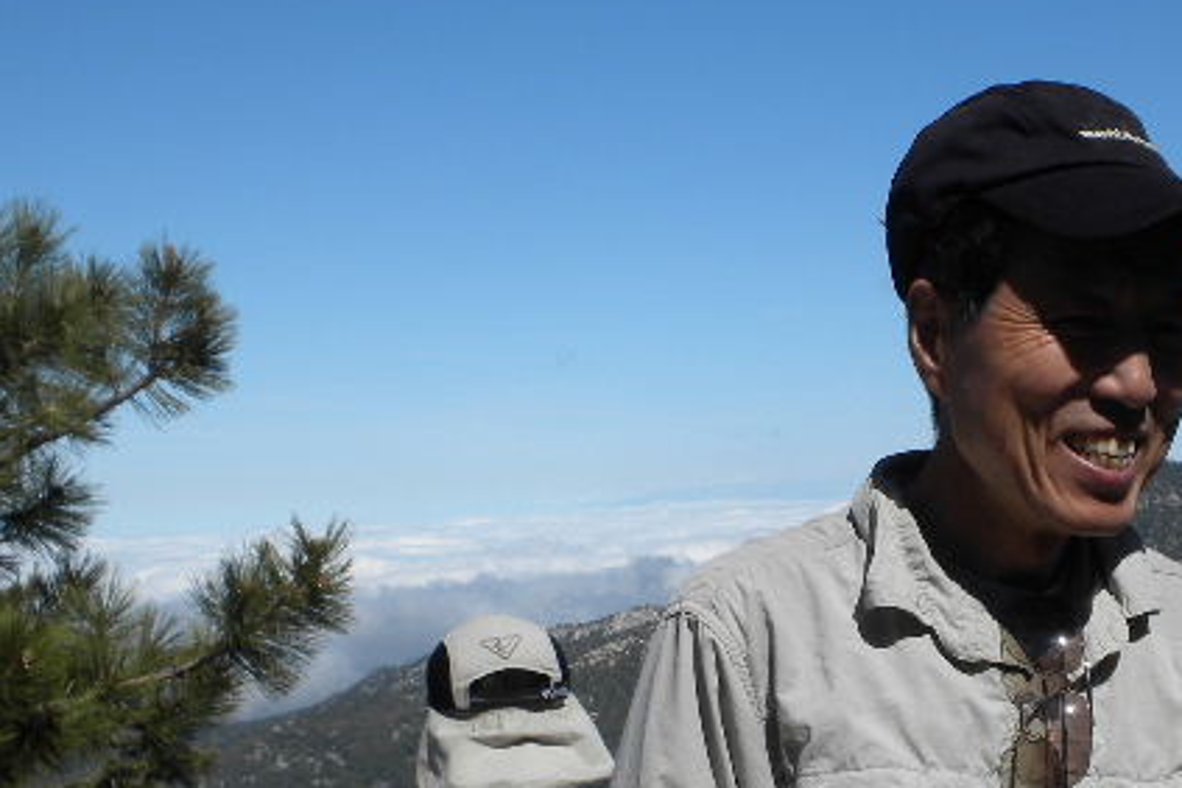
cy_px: 580
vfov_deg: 19.1
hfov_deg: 28.2
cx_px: 819
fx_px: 2331
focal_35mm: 71
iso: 64
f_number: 10
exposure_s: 1/207
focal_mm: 6.6
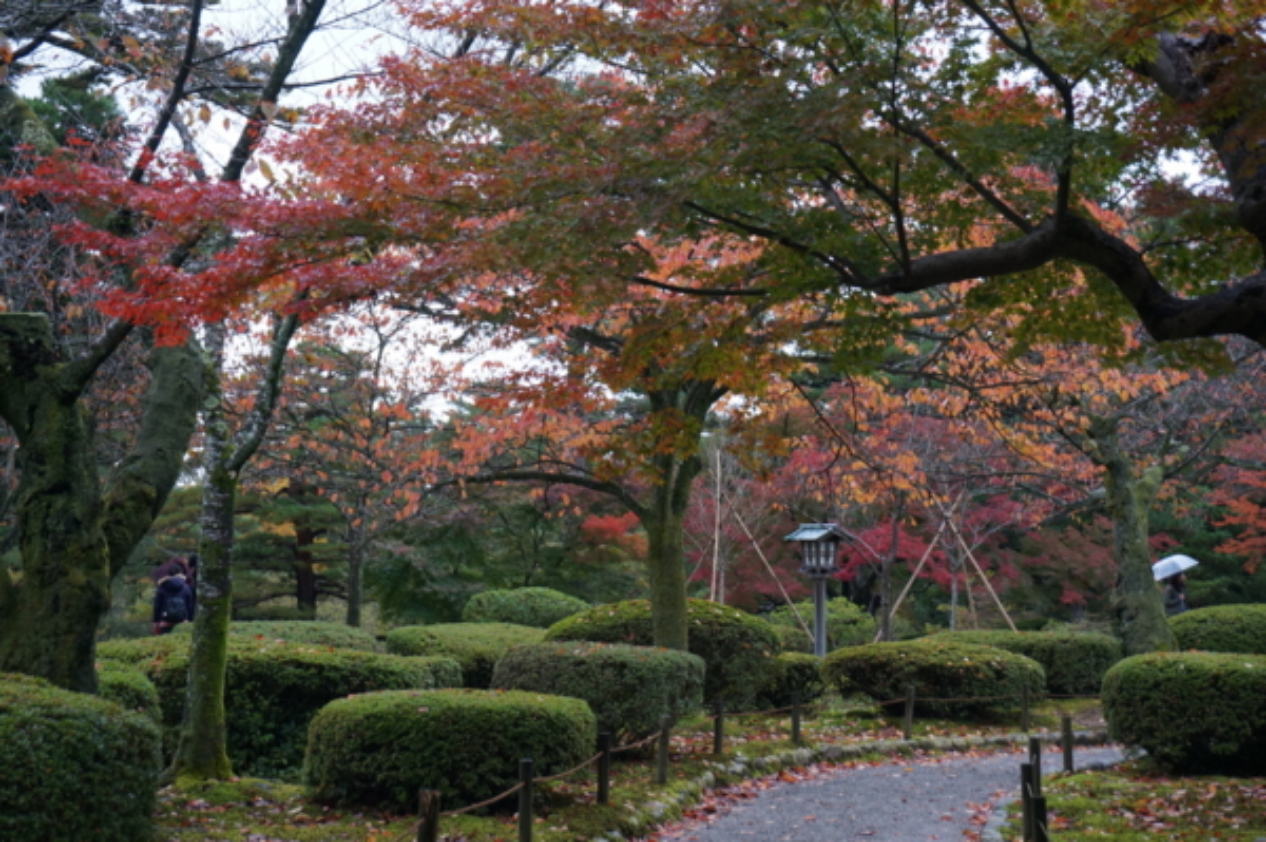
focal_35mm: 58
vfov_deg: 23.1
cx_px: 633
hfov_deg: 34.2
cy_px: 421
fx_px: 2056
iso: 400
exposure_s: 1/60
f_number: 5.6
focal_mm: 39
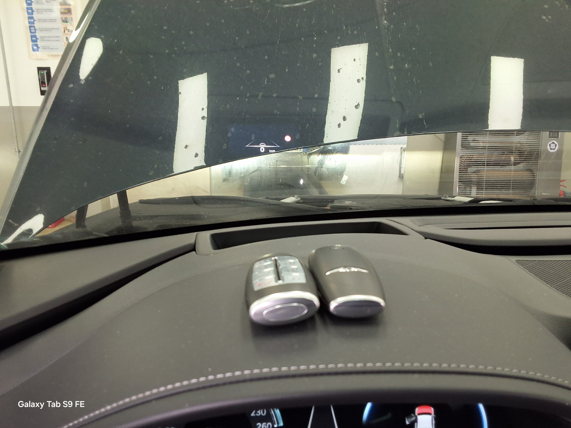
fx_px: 462
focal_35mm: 28
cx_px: 286
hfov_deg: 63.4
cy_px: 214
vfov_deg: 49.7
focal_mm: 2.91
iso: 160
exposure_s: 1/40
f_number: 1.9
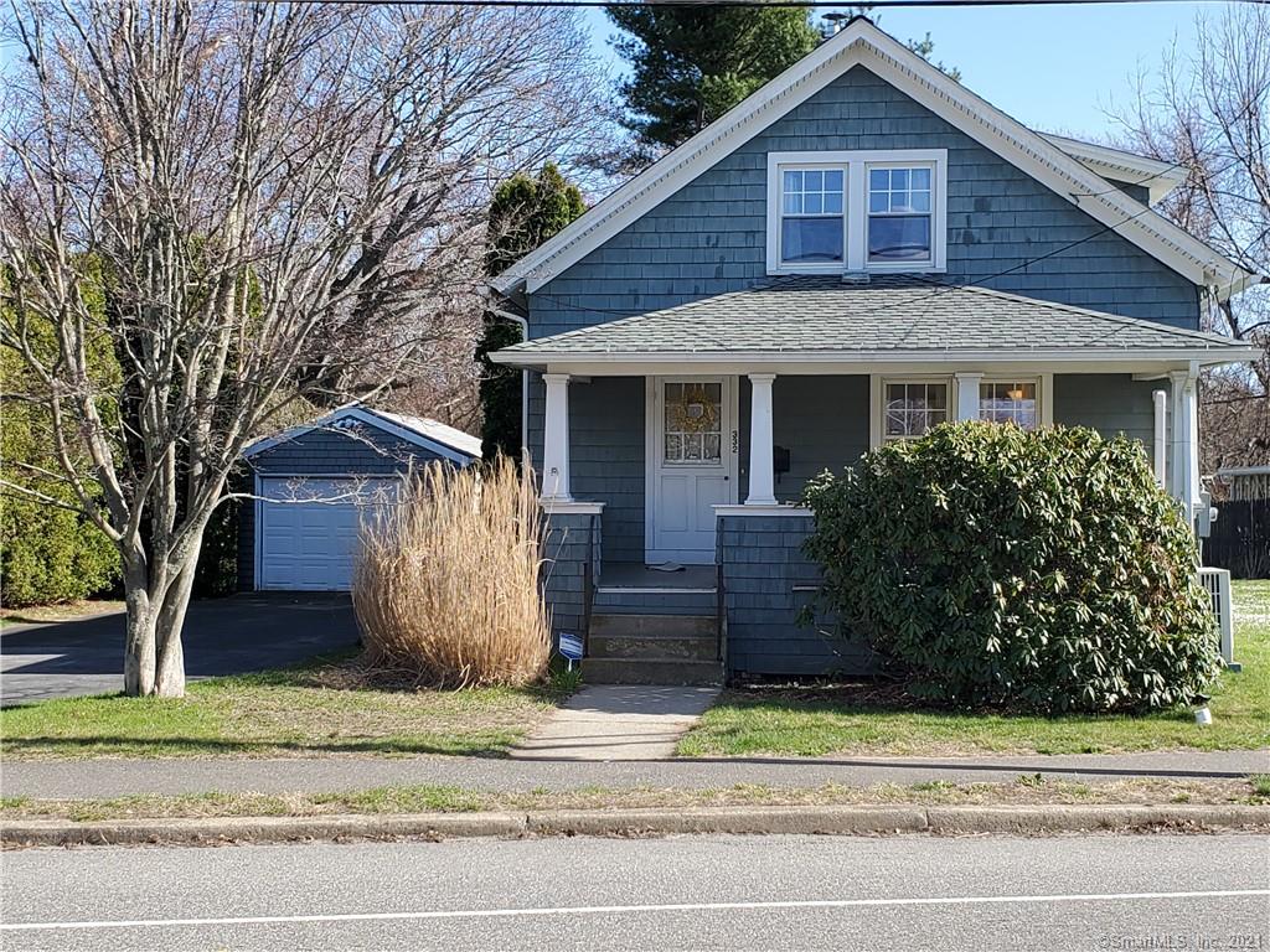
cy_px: 476
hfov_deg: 67.3
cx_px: 635
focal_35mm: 26
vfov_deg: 53.1
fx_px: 954
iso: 50
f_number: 2.4
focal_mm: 4.3
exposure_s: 1/718
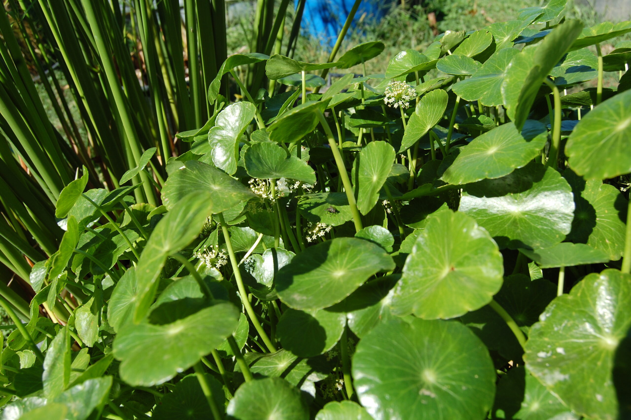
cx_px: 316
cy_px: 210
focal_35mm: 33
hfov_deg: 57.3
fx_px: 578
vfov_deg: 39.9
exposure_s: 1/250
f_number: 8
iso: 200
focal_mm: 22
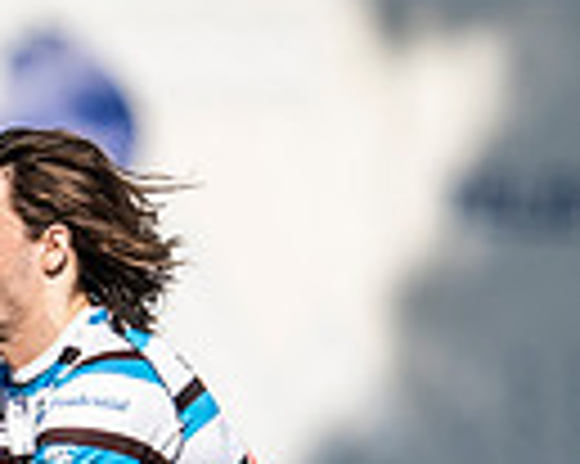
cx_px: -864
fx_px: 49897
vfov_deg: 0.5
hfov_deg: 0.7
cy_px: 825
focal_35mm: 2909
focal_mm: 400
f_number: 2.8
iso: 100
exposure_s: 1/1250
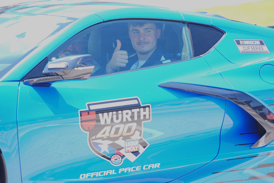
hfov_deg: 6.9
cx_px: 137
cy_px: 92
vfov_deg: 4.6
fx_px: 2285
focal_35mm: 300
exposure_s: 1/400
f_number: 3.2
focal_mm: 200
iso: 200
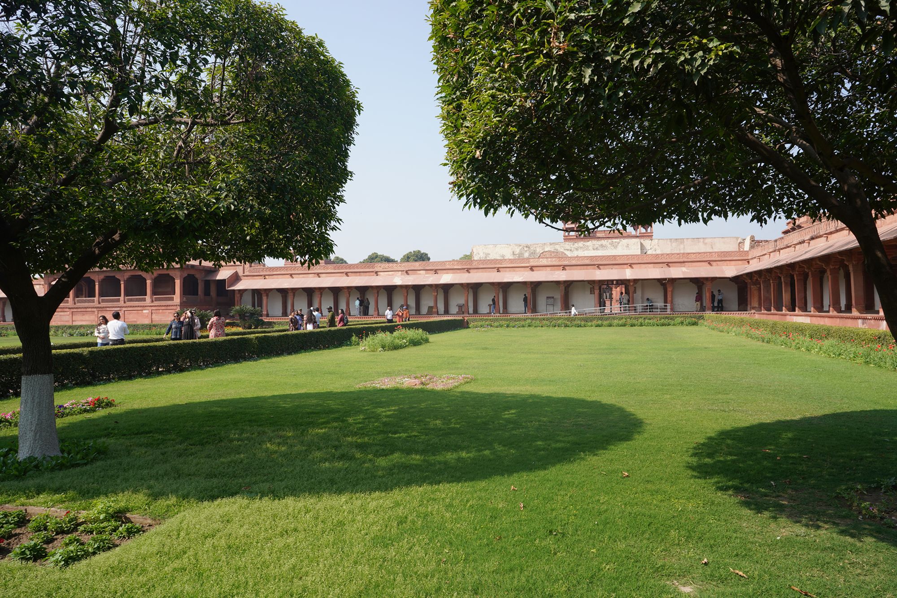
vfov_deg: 53.1
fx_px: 598
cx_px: 448
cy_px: 299
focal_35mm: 24
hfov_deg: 73.7
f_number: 10
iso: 100
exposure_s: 1/100
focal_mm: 24
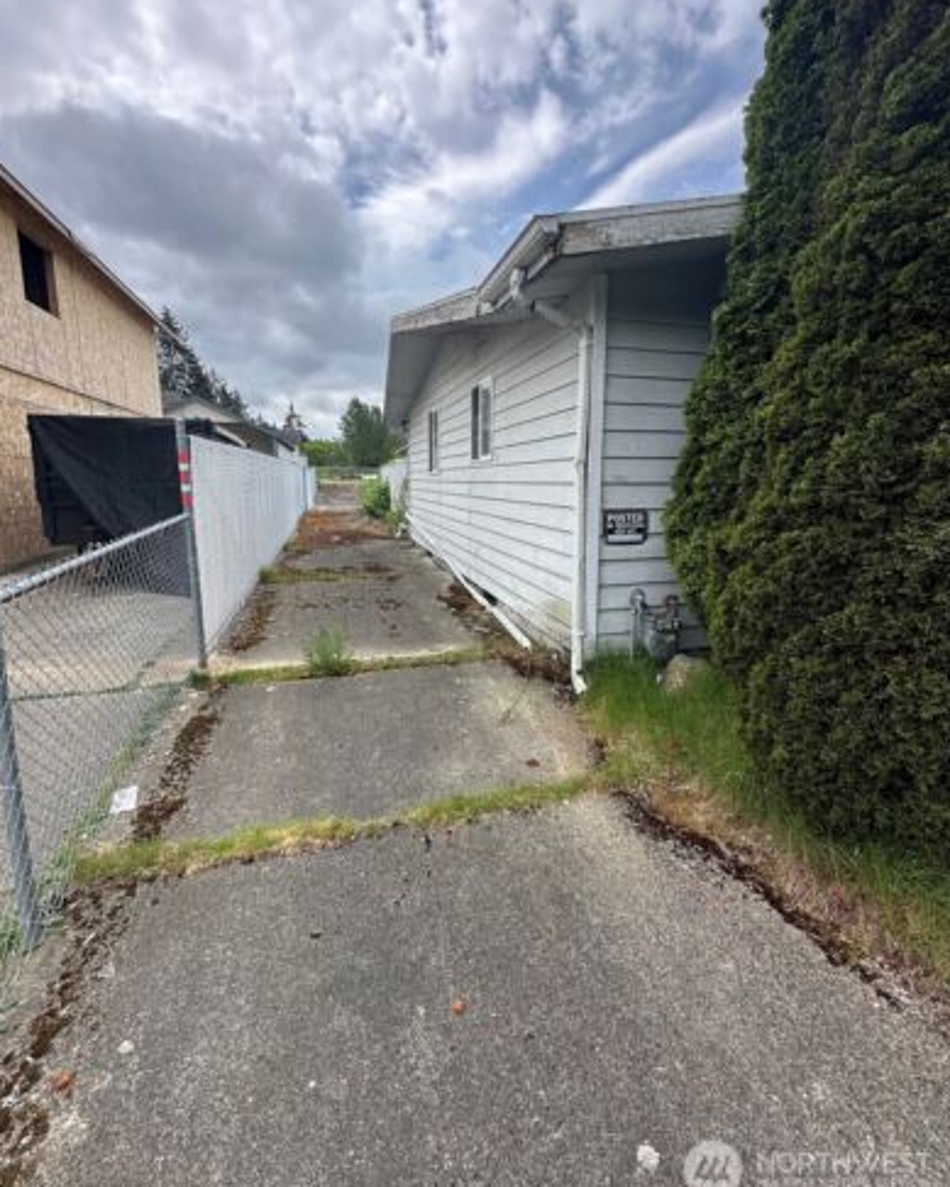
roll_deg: +2.2
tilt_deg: -4.5
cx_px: 471
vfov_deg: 96.7
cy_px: 561
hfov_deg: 84.1
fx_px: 527
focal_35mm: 15
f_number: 2.2
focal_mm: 2.22
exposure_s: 1/1221
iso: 40
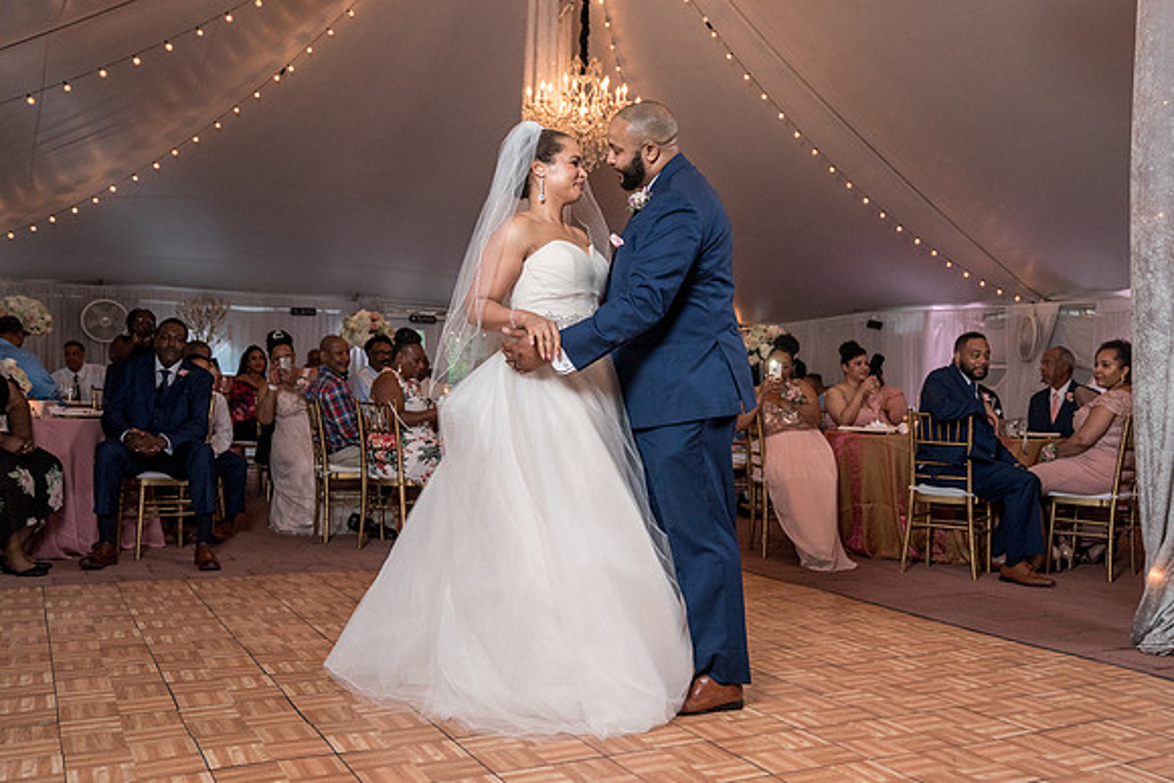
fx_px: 1149
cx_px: 658
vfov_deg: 37.6
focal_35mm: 35
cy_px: 413
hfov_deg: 54.0
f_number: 4
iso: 2000
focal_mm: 30
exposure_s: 1/200
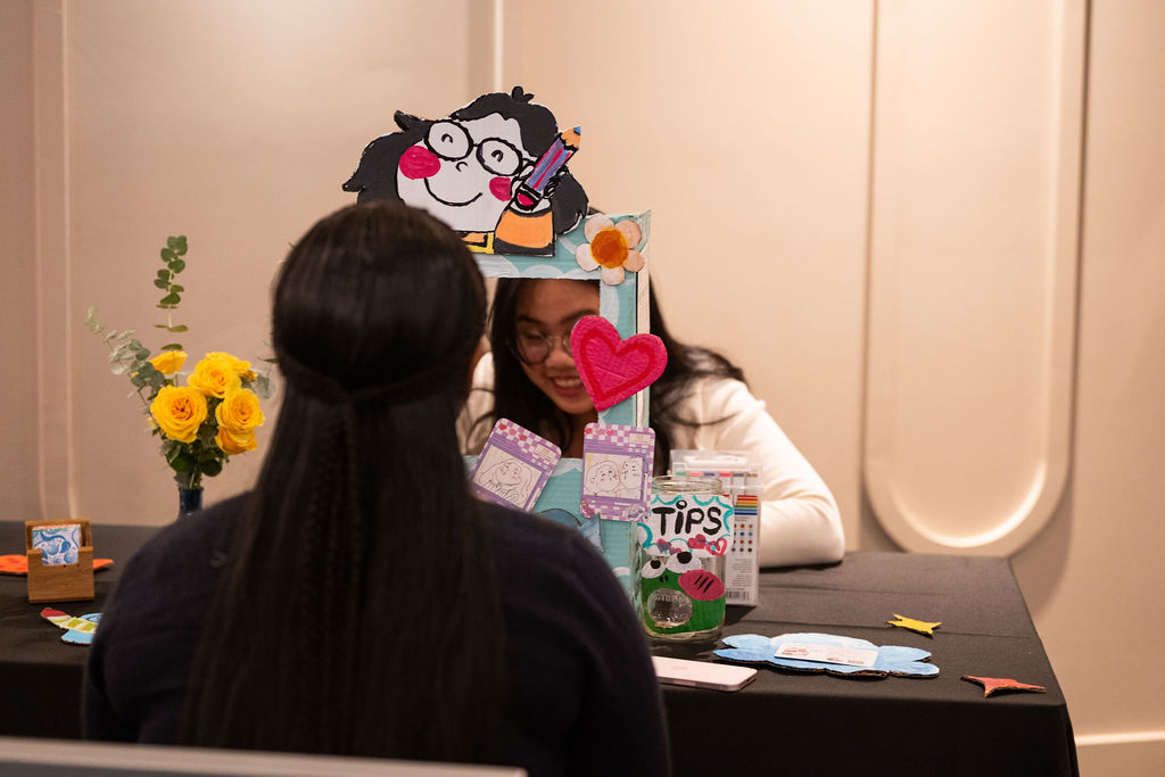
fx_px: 2265
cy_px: 388
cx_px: 582
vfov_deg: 19.5
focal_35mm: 70
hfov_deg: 28.8
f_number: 2.8
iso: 1000
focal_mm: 70
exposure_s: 1/80
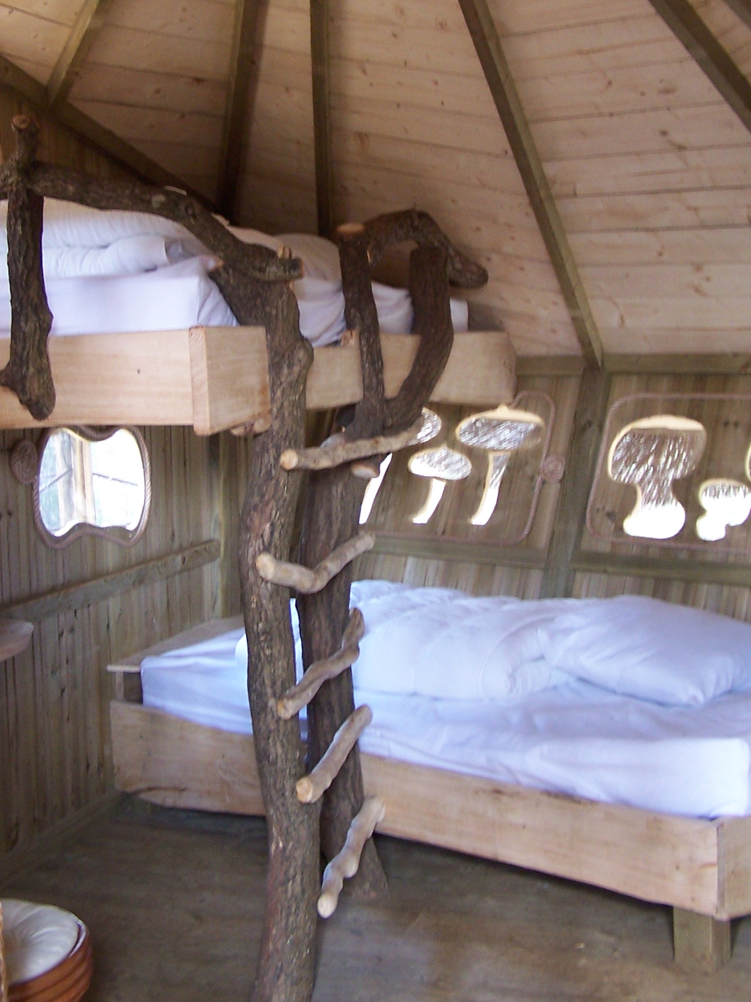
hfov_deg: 29.7
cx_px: 360
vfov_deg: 38.6
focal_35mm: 49
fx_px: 1418
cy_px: 363
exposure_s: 1/8
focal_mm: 6.3
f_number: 2.8
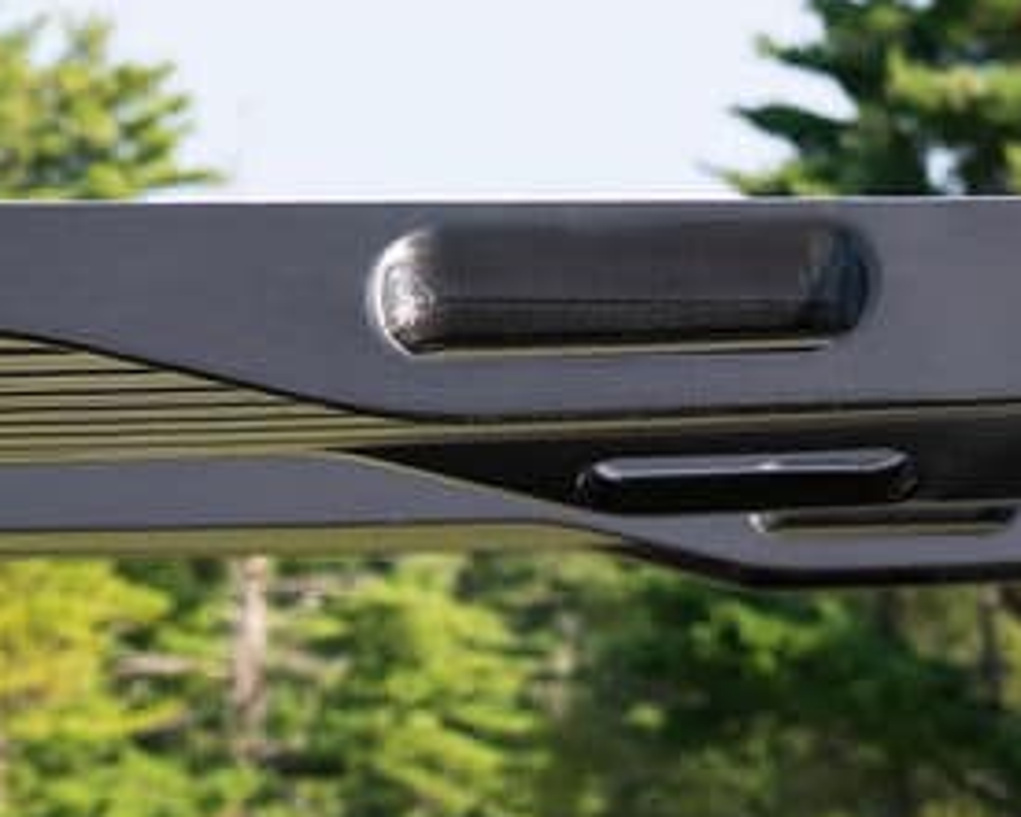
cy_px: 1725
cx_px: 1864
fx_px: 5895
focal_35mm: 195
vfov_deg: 7.6
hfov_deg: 9.4
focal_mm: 28
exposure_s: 1/500
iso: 100
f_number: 4
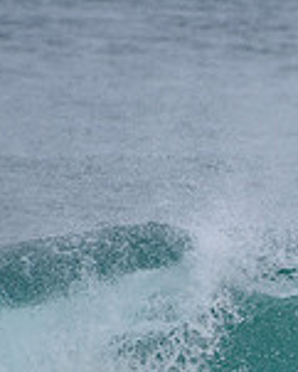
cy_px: 415
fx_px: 19857
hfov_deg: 0.9
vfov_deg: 1.1
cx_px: 500
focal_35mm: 1803
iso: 320
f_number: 5.6
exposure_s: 1/2000
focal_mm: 500
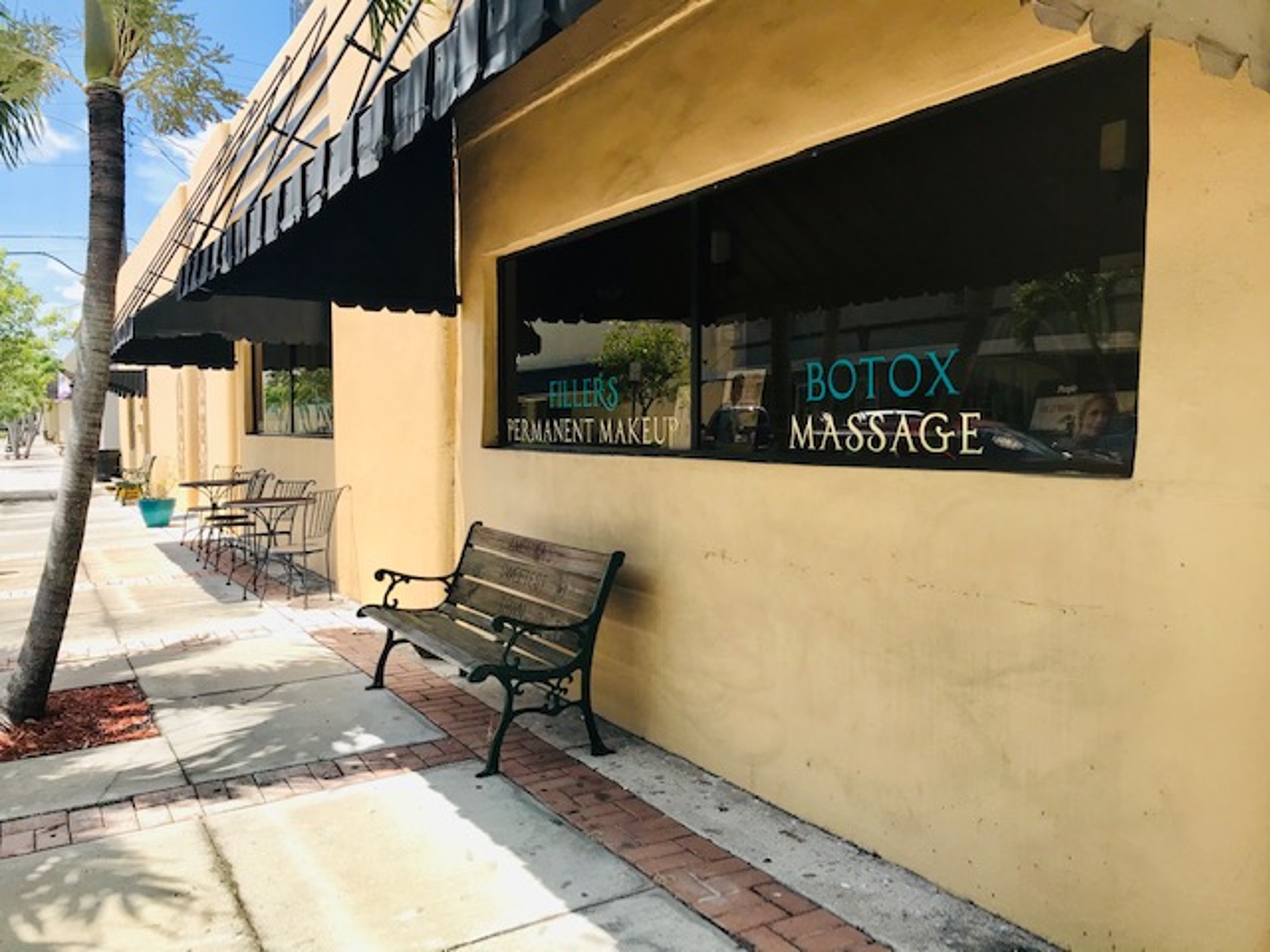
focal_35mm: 28
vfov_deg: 49.7
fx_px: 1027
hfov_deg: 63.4
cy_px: 476
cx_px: 635
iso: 20
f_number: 1.8
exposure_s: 1/1064
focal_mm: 3.99
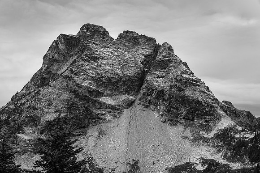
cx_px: 130
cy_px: 86
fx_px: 506
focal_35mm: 70
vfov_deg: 19.5
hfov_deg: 28.8
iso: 100
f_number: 8
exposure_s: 1/320
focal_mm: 70
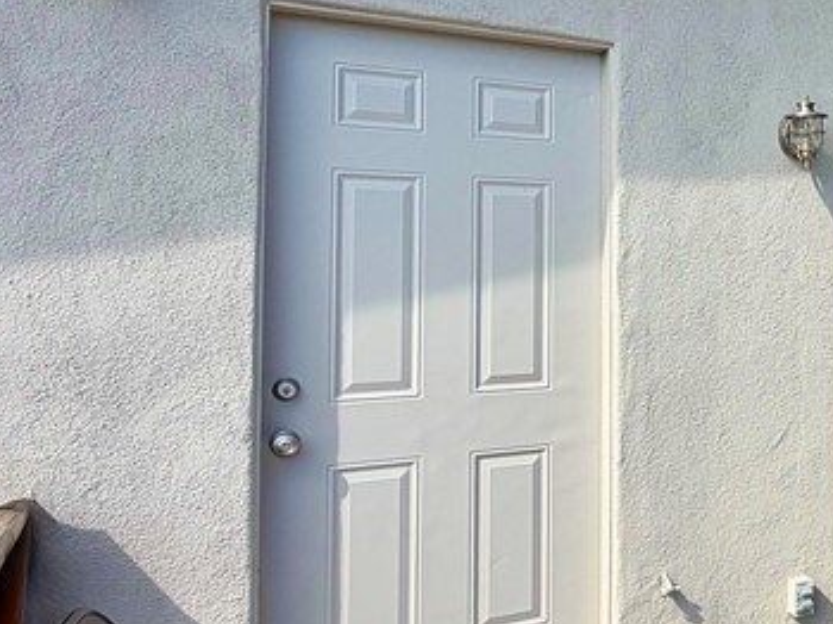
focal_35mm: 41
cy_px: 248
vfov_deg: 35.0
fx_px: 986
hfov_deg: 37.9
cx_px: 923
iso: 25
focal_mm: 2.22
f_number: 2.2
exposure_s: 1/770
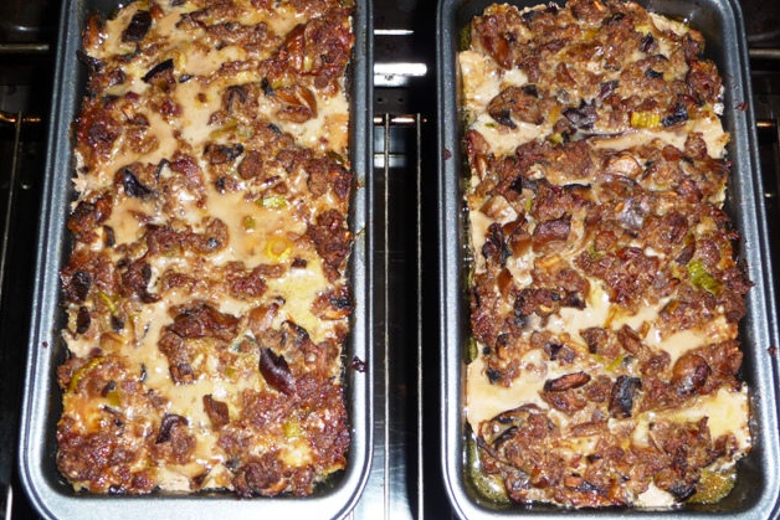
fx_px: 1149
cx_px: 395
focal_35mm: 53
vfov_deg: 25.5
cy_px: 230
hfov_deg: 37.5
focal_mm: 8.5
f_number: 4.2
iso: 100
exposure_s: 1/30
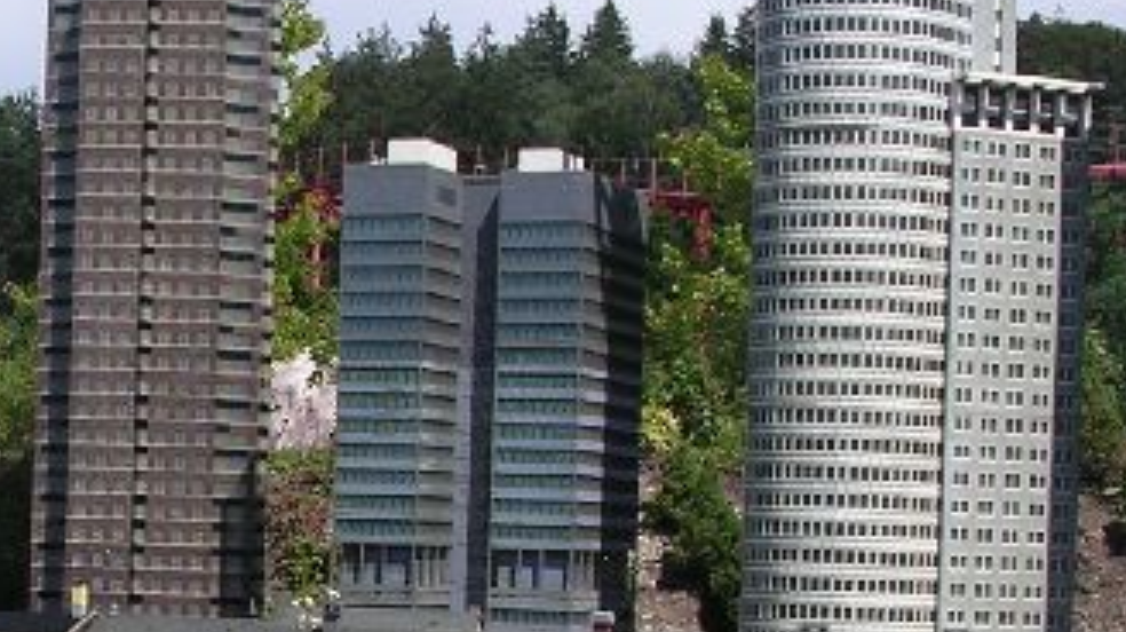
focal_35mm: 101
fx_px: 3014
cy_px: 646
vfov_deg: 11.8
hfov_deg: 20.4
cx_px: -45
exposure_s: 1/359
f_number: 5.6
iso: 100
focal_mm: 5.8
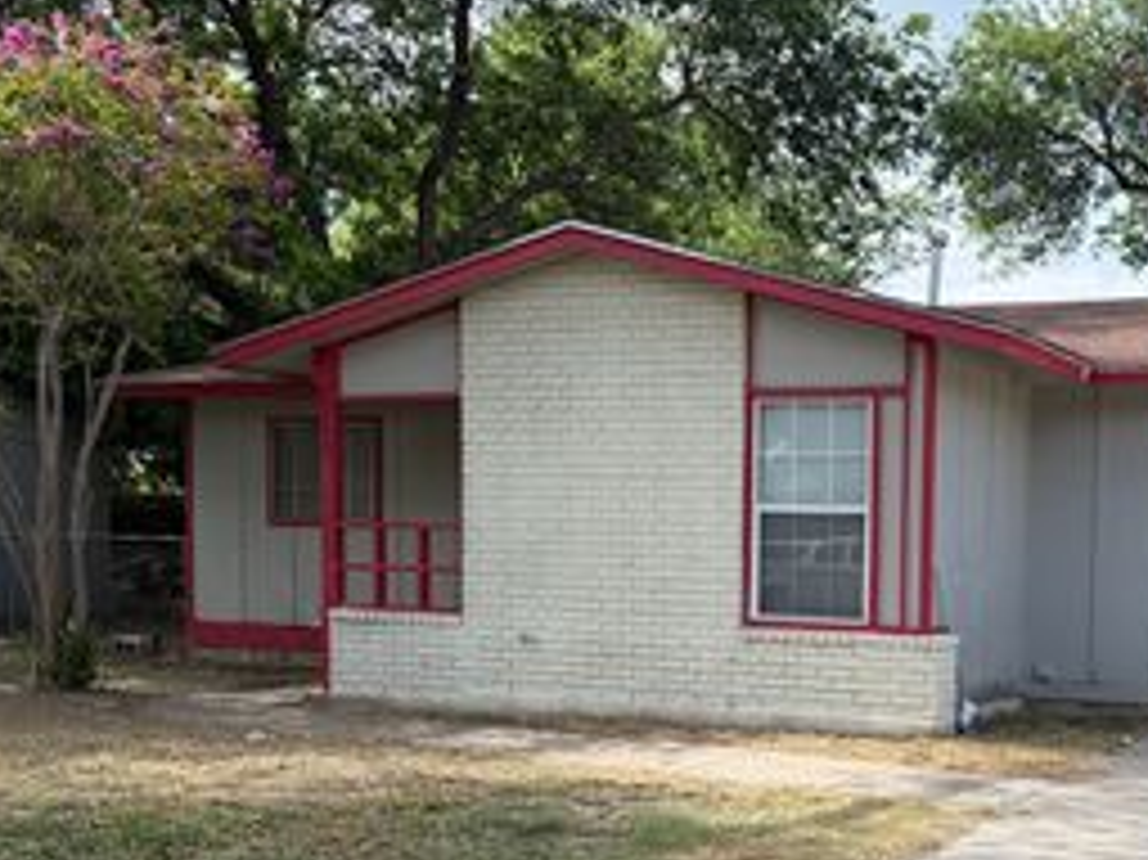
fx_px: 1558
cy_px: 642
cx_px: 896
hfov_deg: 39.1
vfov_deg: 30.4
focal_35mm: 47
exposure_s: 1/2000
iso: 100
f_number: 1.78
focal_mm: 6.76
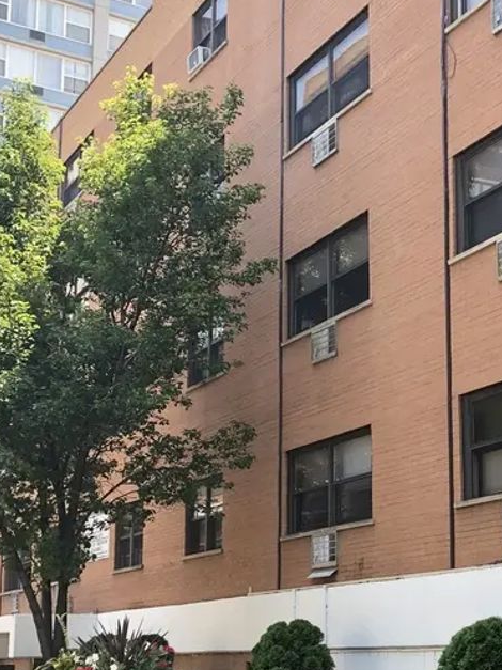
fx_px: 1180
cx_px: 440
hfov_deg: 23.5
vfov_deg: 31.4
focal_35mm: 61
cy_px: 456
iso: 20
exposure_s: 1/304
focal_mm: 3.99
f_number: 1.8
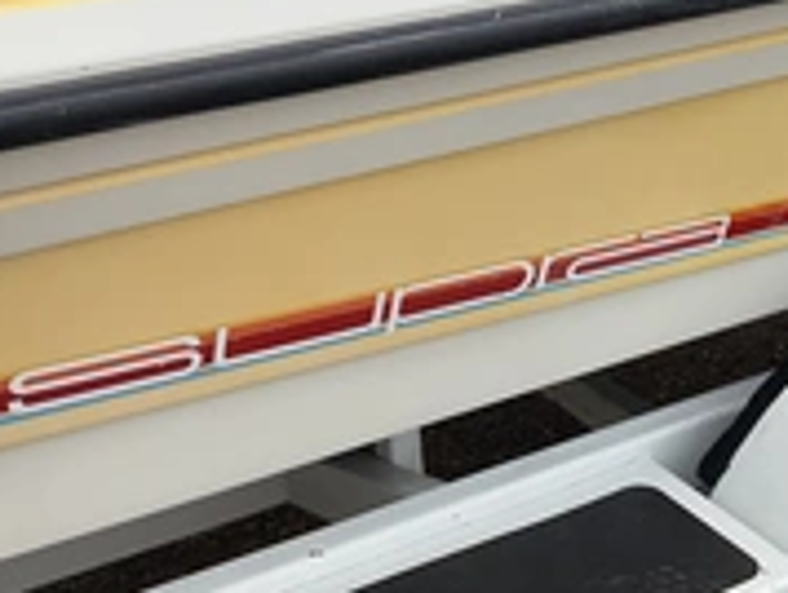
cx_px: 642
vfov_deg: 22.3
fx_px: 1482
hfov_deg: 29.1
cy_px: 106
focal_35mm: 65
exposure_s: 1/1250
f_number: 1.8
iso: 25
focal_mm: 3
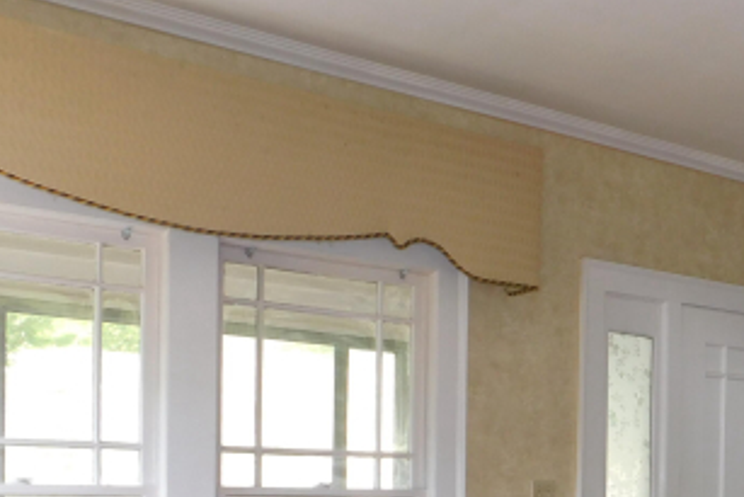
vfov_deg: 24.6
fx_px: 1075
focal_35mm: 52
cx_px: 593
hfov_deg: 36.9
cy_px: 521
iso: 125
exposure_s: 1/60
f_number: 3
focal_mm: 4
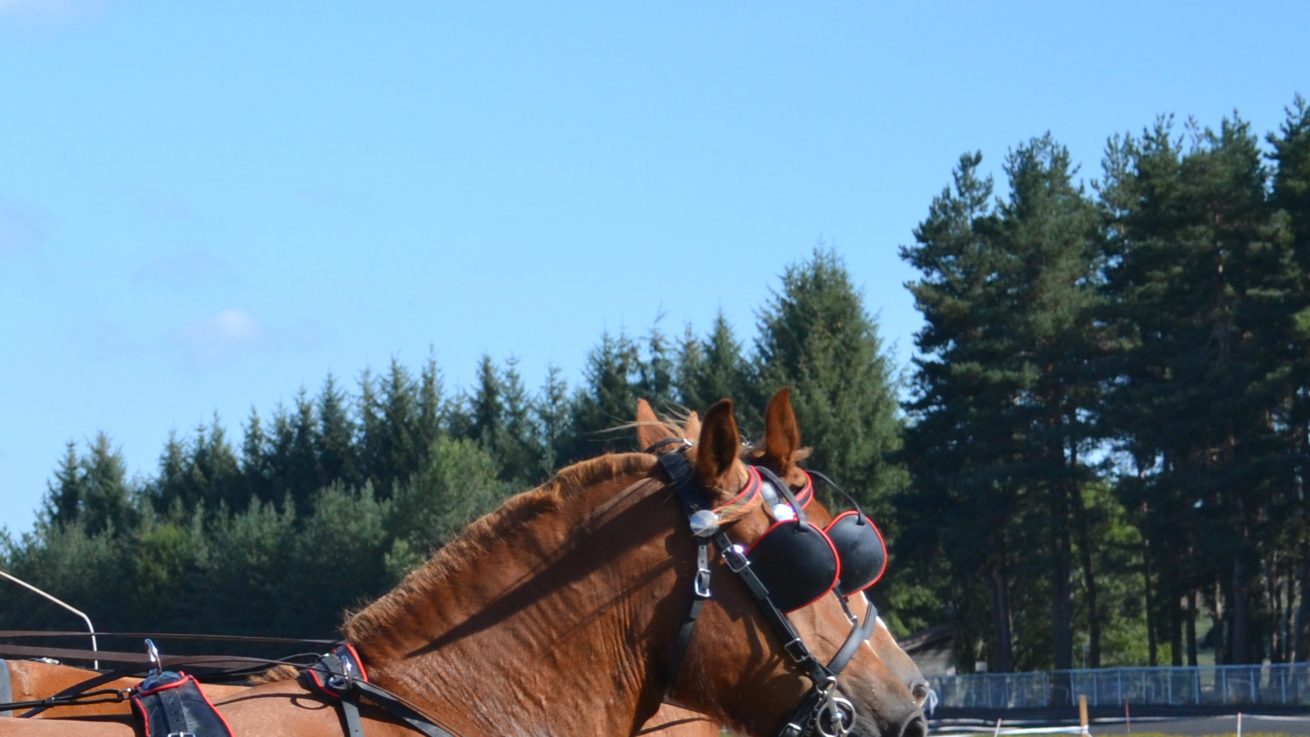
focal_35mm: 150
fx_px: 5211
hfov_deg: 13.9
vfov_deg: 8.0
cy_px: 882
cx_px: -321
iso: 400
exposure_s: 1/1250
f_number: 5
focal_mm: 38
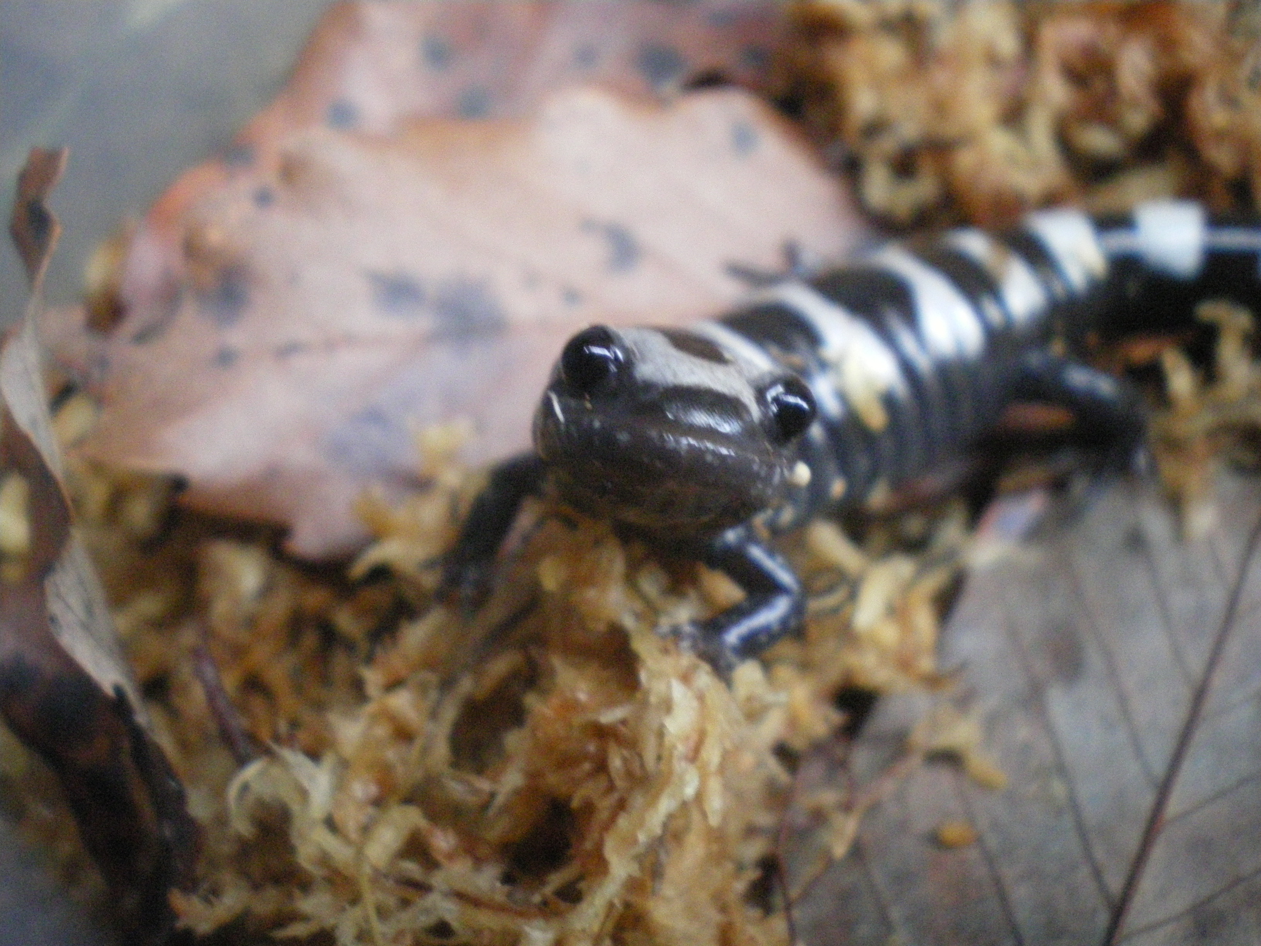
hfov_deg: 44.8
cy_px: 473
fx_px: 1530
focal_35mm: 42
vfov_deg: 34.3
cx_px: 630
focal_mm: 7.4
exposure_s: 1/25
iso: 800
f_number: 3.5
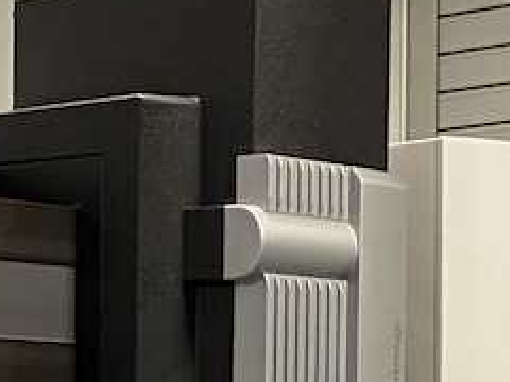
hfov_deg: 15.0
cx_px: 434
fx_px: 1915
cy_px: 794
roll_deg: -1.0
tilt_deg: +0.2
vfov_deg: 10.4
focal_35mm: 130
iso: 200
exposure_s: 1/60
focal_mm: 4.25
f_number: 1.8
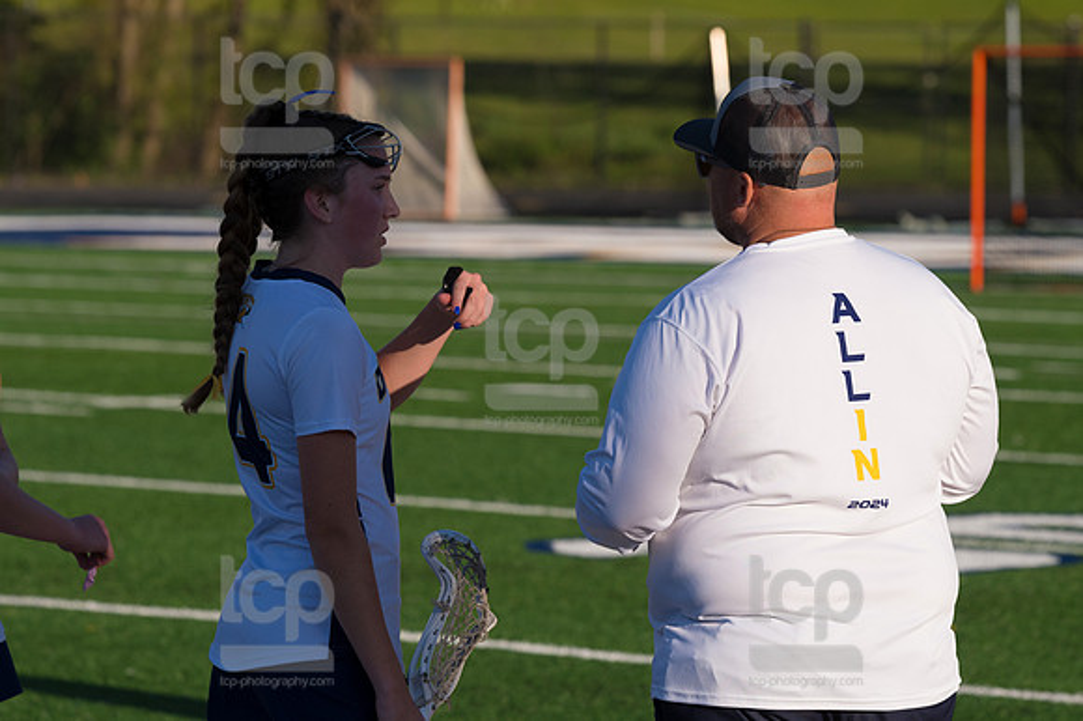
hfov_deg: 8.9
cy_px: 360
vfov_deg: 5.9
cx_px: 542
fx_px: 6975
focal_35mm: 232
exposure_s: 1/1600
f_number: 5.6
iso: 250
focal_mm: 155
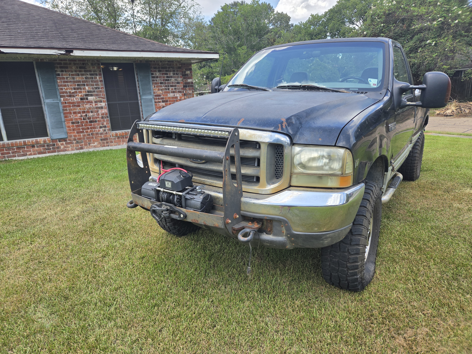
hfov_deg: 73.9
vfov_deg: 58.9
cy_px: 177
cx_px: 236
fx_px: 314
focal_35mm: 23
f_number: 1.8
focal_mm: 5.4
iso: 80
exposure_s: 1/1533
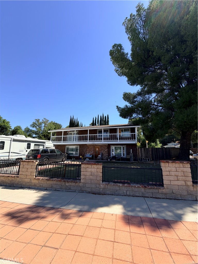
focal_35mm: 14
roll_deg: -1.1
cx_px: 99
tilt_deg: +11.5
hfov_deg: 85.7
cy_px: 132
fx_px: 107
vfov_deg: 102.1
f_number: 2.2
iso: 32
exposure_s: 1/770
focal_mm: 2.22
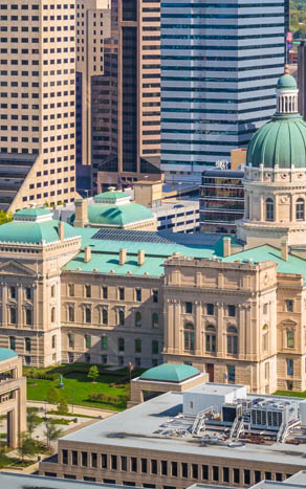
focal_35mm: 131
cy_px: 86
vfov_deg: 15.8
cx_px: 436
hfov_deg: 9.8
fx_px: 1747
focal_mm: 50
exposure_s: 30
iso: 64
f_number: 9
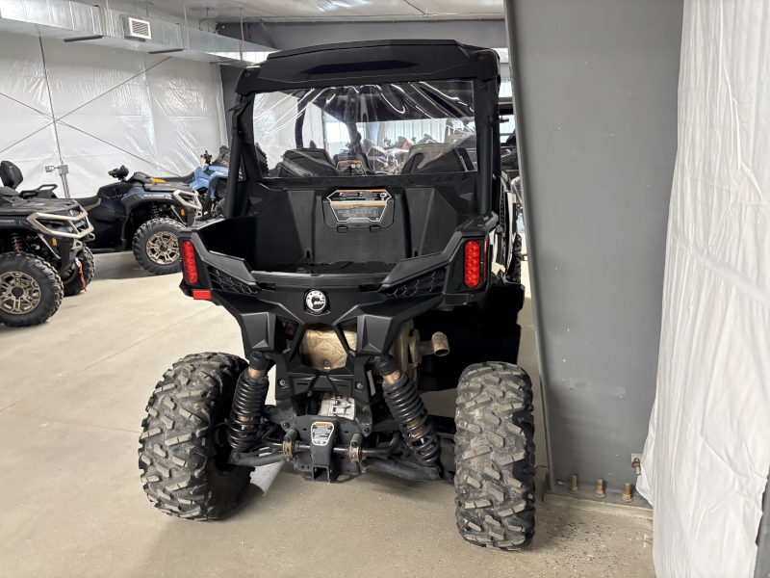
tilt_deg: -14.2
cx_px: 385
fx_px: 578
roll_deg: +2.5
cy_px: 289
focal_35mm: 26
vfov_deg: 53.1
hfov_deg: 67.3
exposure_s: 1/30
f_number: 1.6
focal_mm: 5.96
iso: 1000
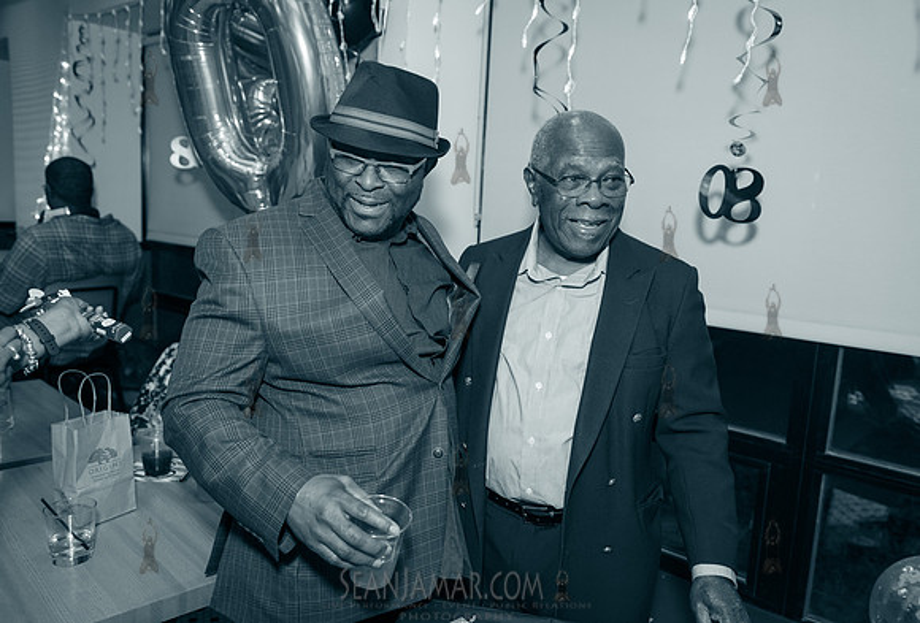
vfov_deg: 45.9
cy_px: 308
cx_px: 474
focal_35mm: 29
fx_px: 737
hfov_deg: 63.9
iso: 1250
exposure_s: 1/400
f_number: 3.5
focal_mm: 28
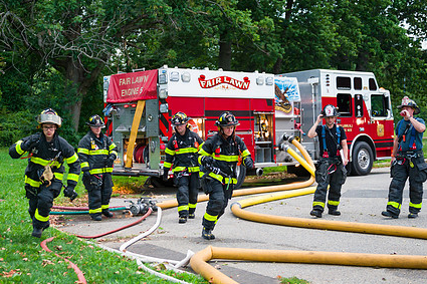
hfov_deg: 33.3
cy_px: 167
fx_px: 711
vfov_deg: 22.6
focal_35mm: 60
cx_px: 175
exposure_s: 1/200
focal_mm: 44
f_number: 3.2
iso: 1000
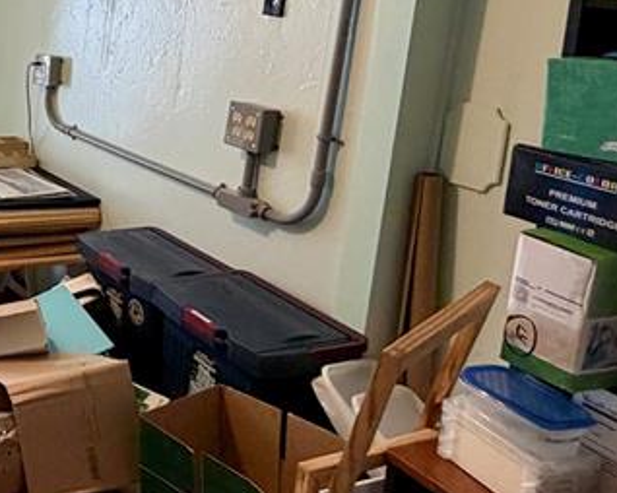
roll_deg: -2.6
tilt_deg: -8.2
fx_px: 803
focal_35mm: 44
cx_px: -147
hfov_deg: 33.2
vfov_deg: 32.8
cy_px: 74
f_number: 2.2
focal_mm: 2.22
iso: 250
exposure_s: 1/60
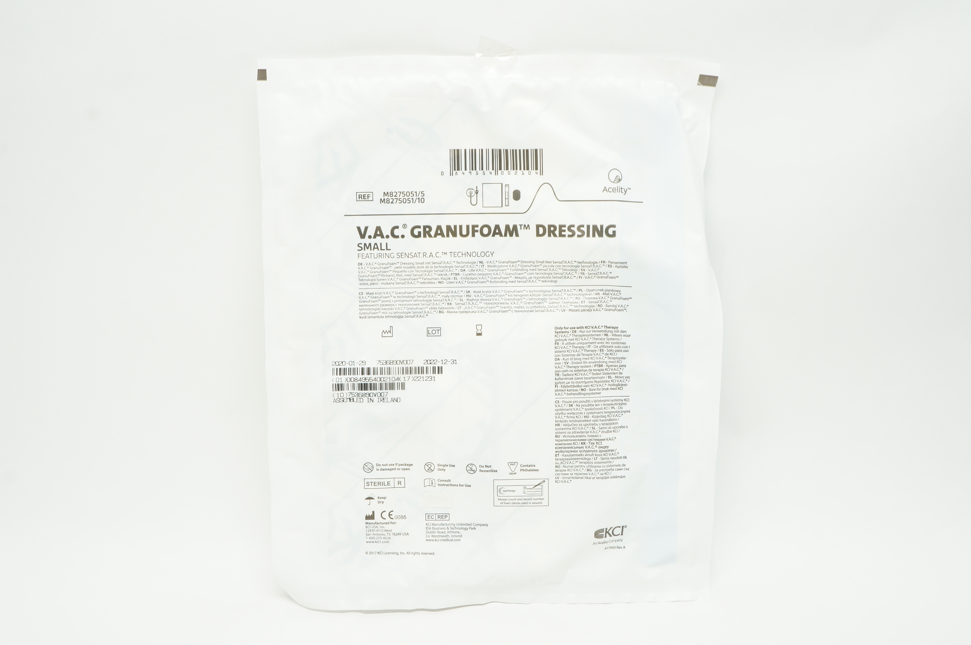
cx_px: 486
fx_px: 889
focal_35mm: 33
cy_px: 322
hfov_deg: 57.3
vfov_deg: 39.9
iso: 400
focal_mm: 22
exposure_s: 1/15
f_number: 11
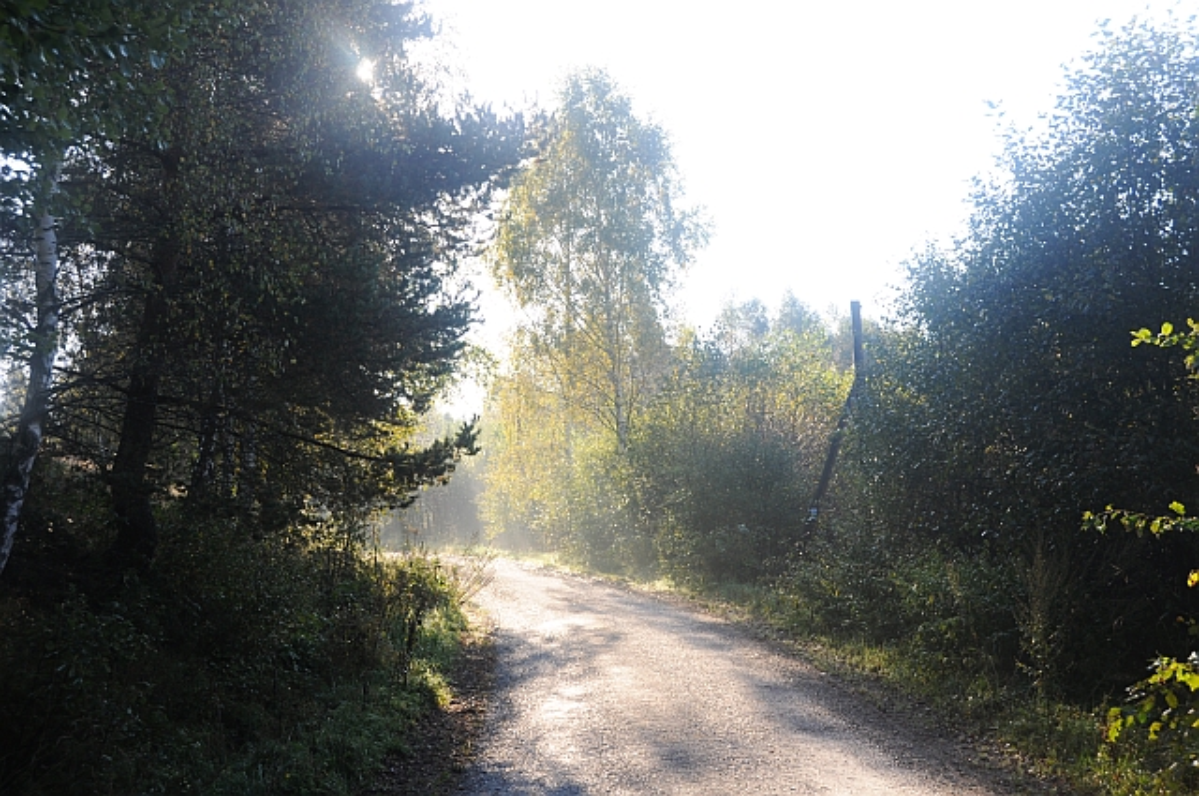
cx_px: 600
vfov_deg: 28.0
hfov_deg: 41.2
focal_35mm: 48
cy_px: 398
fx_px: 1597
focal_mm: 32
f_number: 7.1
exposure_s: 1/200
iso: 200
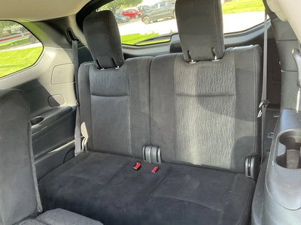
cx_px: 150
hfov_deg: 63.4
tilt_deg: -22.8
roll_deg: +12.0
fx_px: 243
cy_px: 112
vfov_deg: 49.7
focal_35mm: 28
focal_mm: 3
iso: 125
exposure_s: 1/60
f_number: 1.8
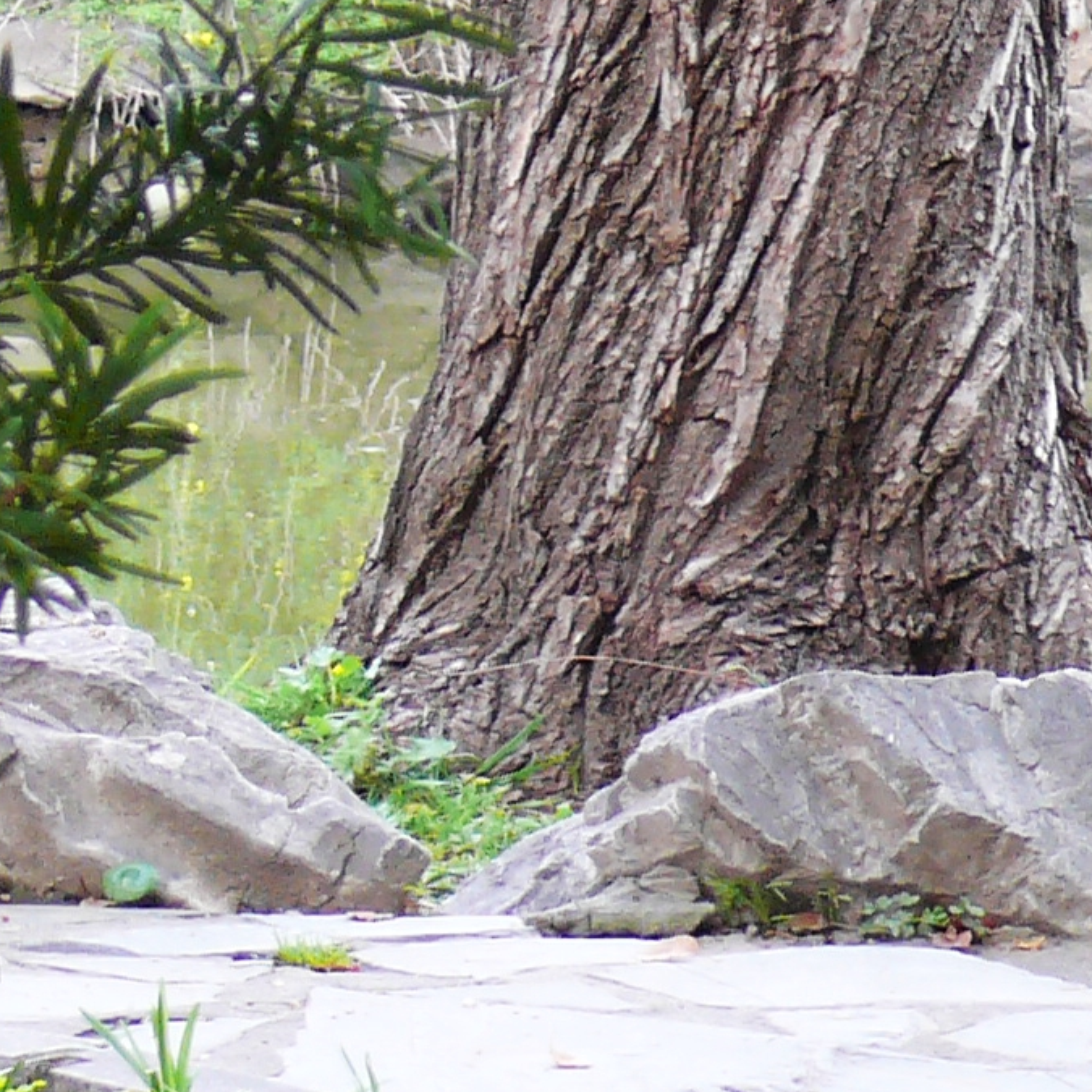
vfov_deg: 4.5
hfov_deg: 4.4
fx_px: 13991
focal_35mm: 392
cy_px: -285
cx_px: 1765
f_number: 3.2
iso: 100
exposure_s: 1/60
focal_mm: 17.2
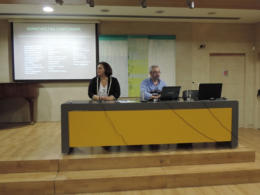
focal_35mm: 33
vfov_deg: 42.9
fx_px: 248
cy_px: 98
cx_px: 130
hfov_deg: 55.4
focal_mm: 5.8
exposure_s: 1/13
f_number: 3.2
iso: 400
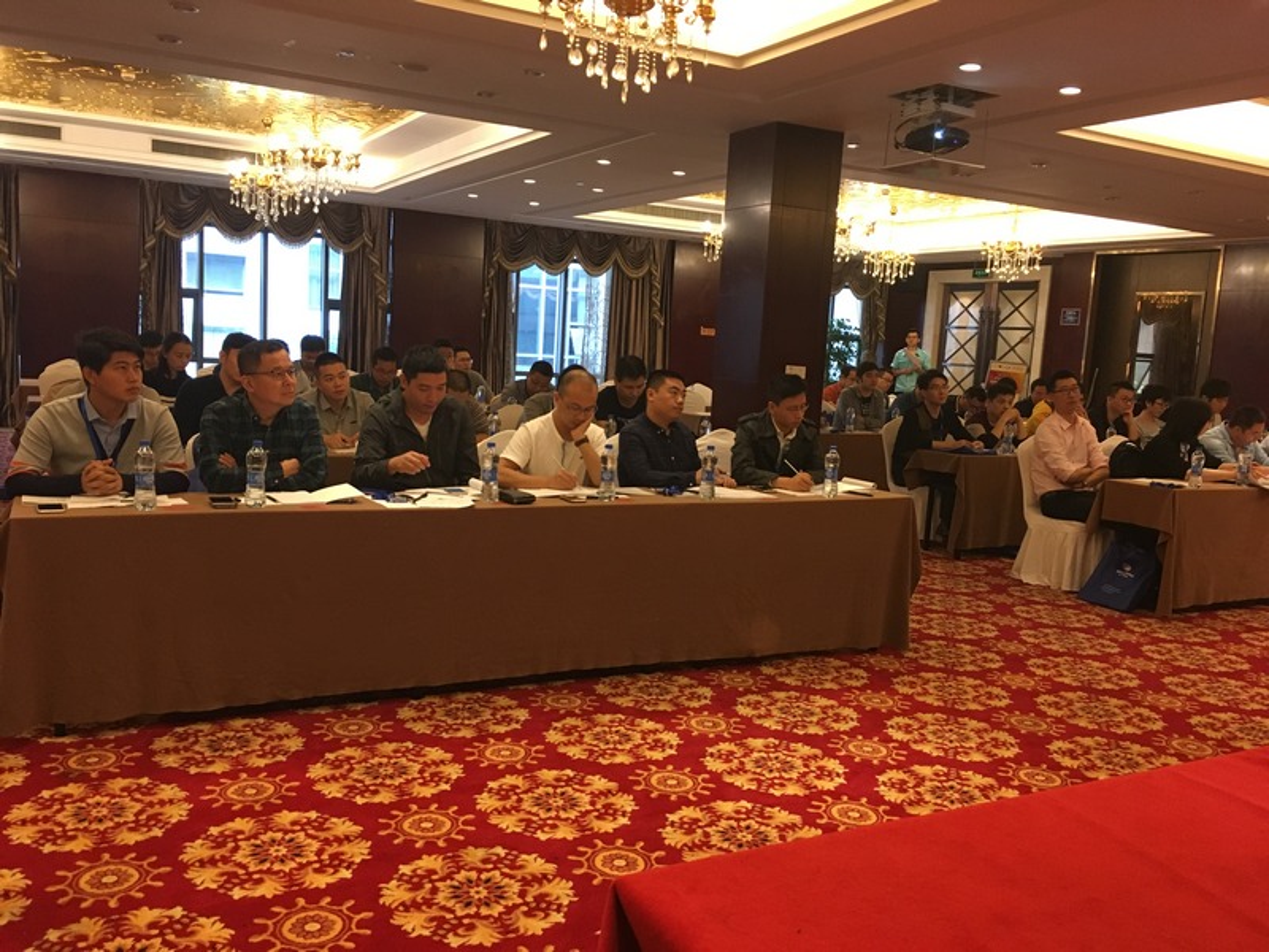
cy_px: 476
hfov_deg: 61.7
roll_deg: -3.3
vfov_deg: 48.2
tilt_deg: -7.5
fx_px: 1063
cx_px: 634
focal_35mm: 29
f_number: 2.2
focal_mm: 4.15
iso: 250
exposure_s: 1/33
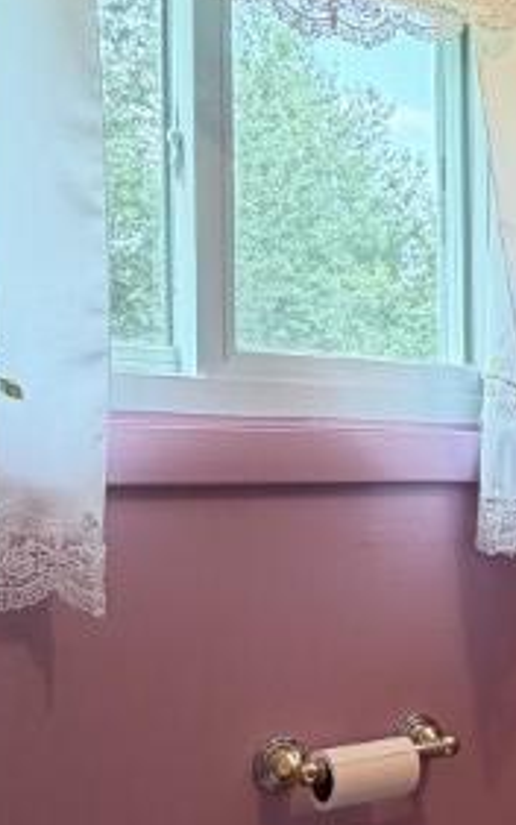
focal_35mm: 54
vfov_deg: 37.4
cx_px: 712
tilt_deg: +0.4
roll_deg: +1.8
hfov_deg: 21.2
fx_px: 1213
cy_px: 496
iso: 160
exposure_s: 1/60
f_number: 2.2
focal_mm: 2.22
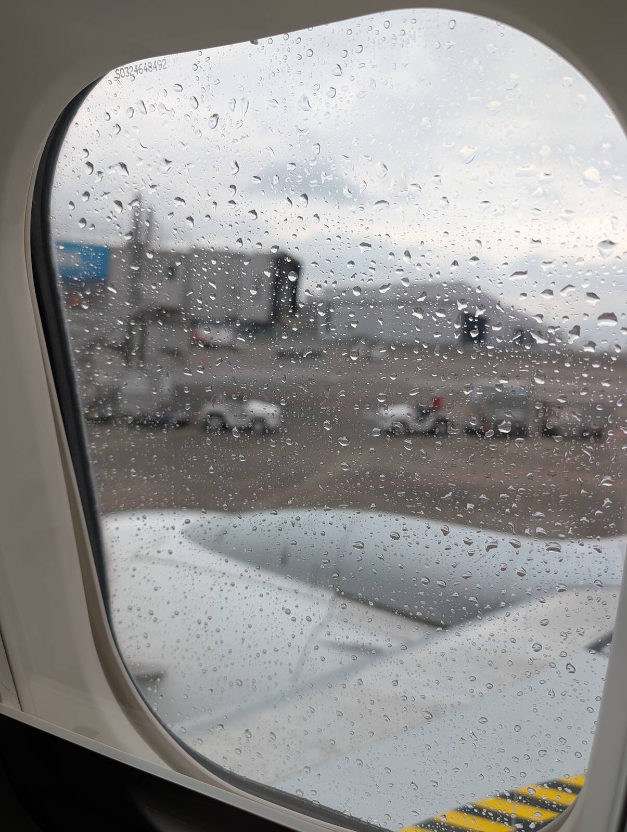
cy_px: 416
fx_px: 578
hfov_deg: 56.9
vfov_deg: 71.5
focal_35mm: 24
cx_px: 314
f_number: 1.68
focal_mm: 6.9
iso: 37
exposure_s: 1/464
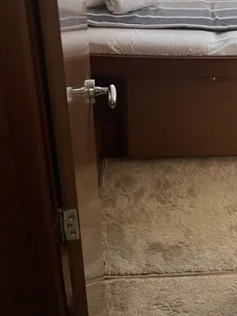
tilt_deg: -24.9
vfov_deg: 36.5
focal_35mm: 49
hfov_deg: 29.1
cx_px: 184
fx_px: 447
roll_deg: -2.4
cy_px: 33
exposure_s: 1/73
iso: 125
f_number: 1.6
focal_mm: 5.1
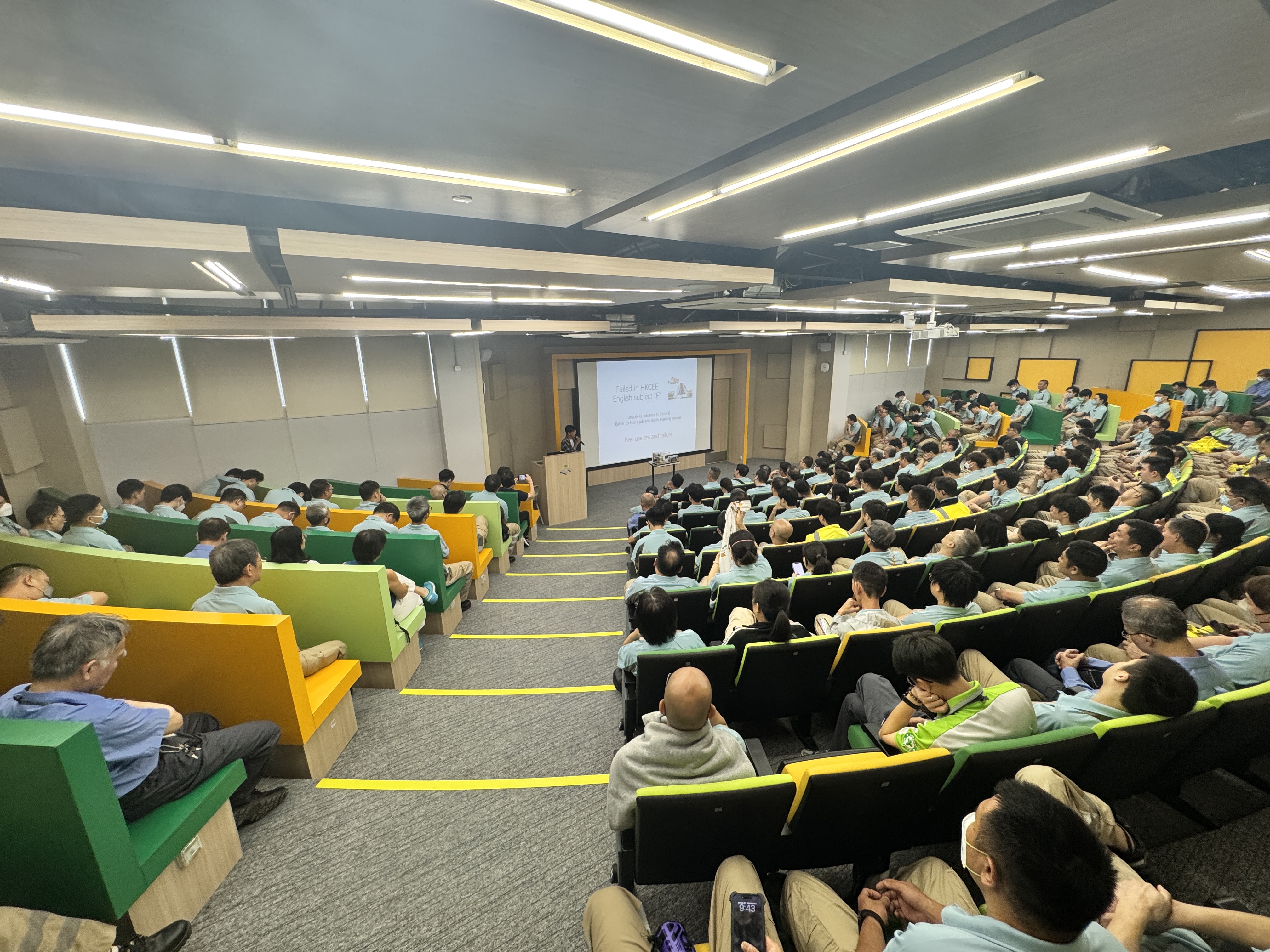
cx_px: 635
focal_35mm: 14
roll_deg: +0.8
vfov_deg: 85.7
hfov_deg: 102.1
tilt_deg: -15.6
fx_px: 514
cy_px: 476
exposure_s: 1/100
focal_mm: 2.22
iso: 200
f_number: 2.2
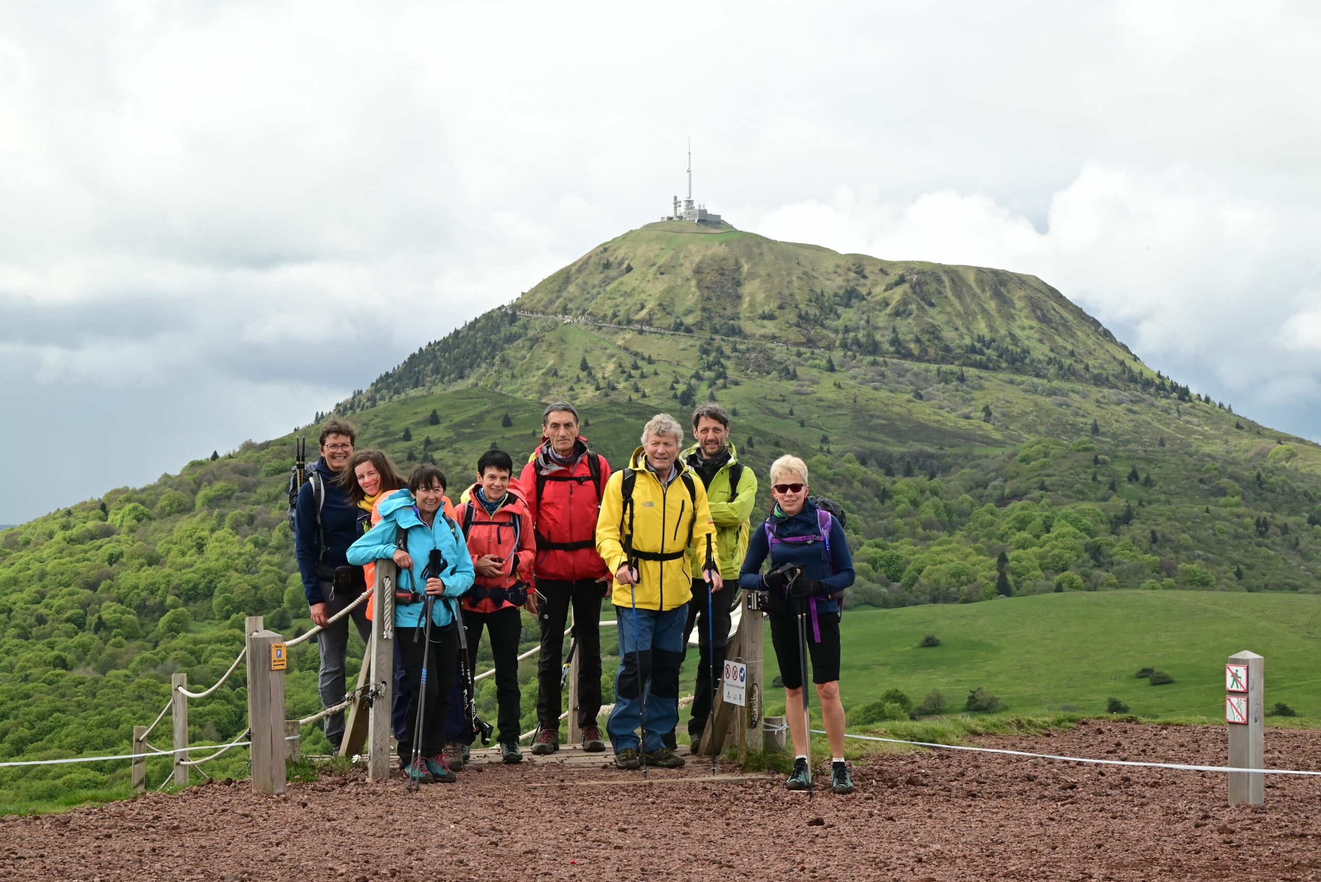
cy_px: 441
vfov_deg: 19.5
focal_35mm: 70
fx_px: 2569
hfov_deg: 28.8
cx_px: 660
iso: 400
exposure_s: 1/80
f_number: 22
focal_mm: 70
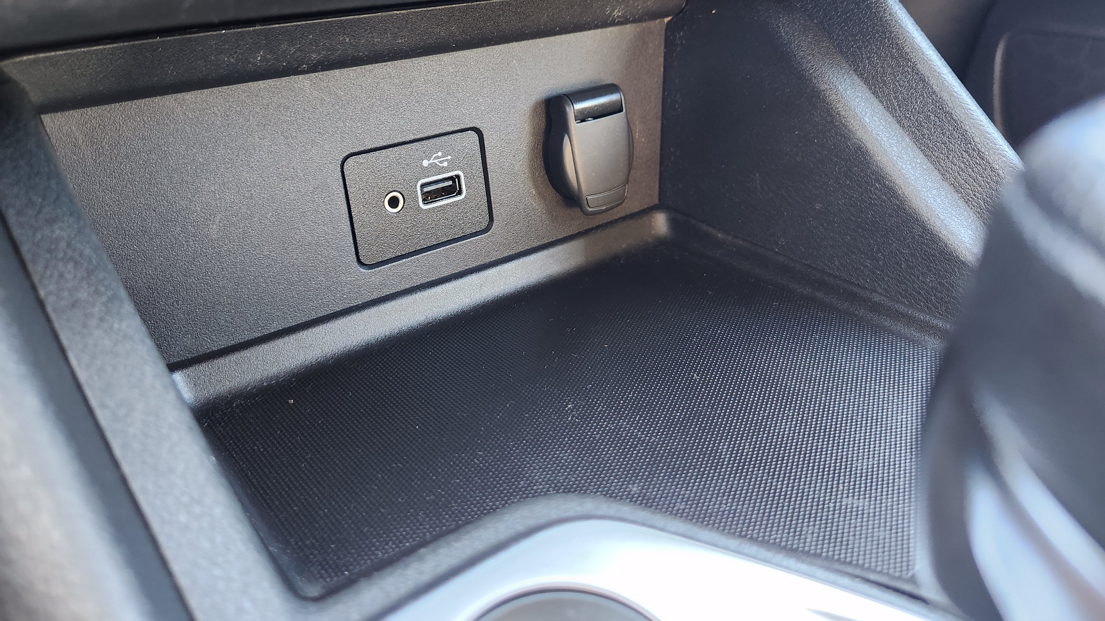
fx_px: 762
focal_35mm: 26
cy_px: 218
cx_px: 555
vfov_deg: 43.9
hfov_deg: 71.9
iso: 500
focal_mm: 5.54
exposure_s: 1/60
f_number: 1.8
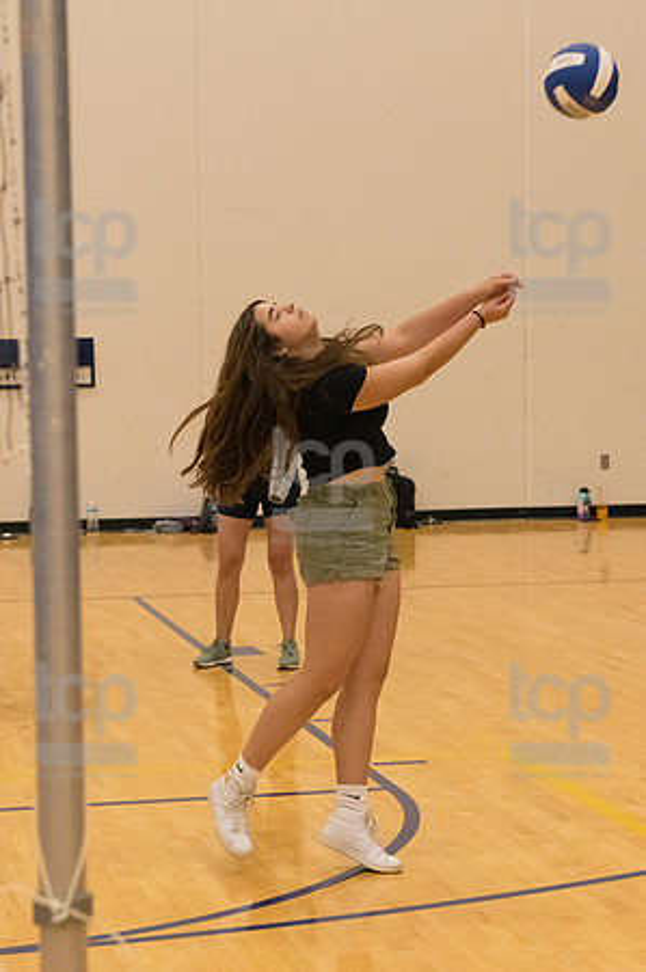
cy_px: 486
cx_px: 323
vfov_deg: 22.6
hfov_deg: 15.2
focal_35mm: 90
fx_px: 2428
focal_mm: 60
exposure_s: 1/400
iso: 10000
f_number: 5.6
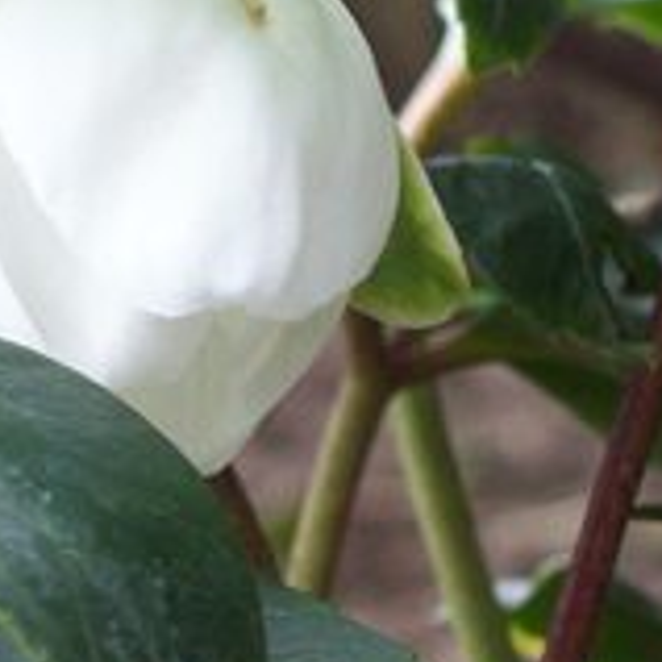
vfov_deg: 10.2
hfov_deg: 10.1
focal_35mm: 171
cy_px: 208
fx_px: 3700
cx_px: -37
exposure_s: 1/86
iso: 160
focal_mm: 11.6
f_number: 3.8
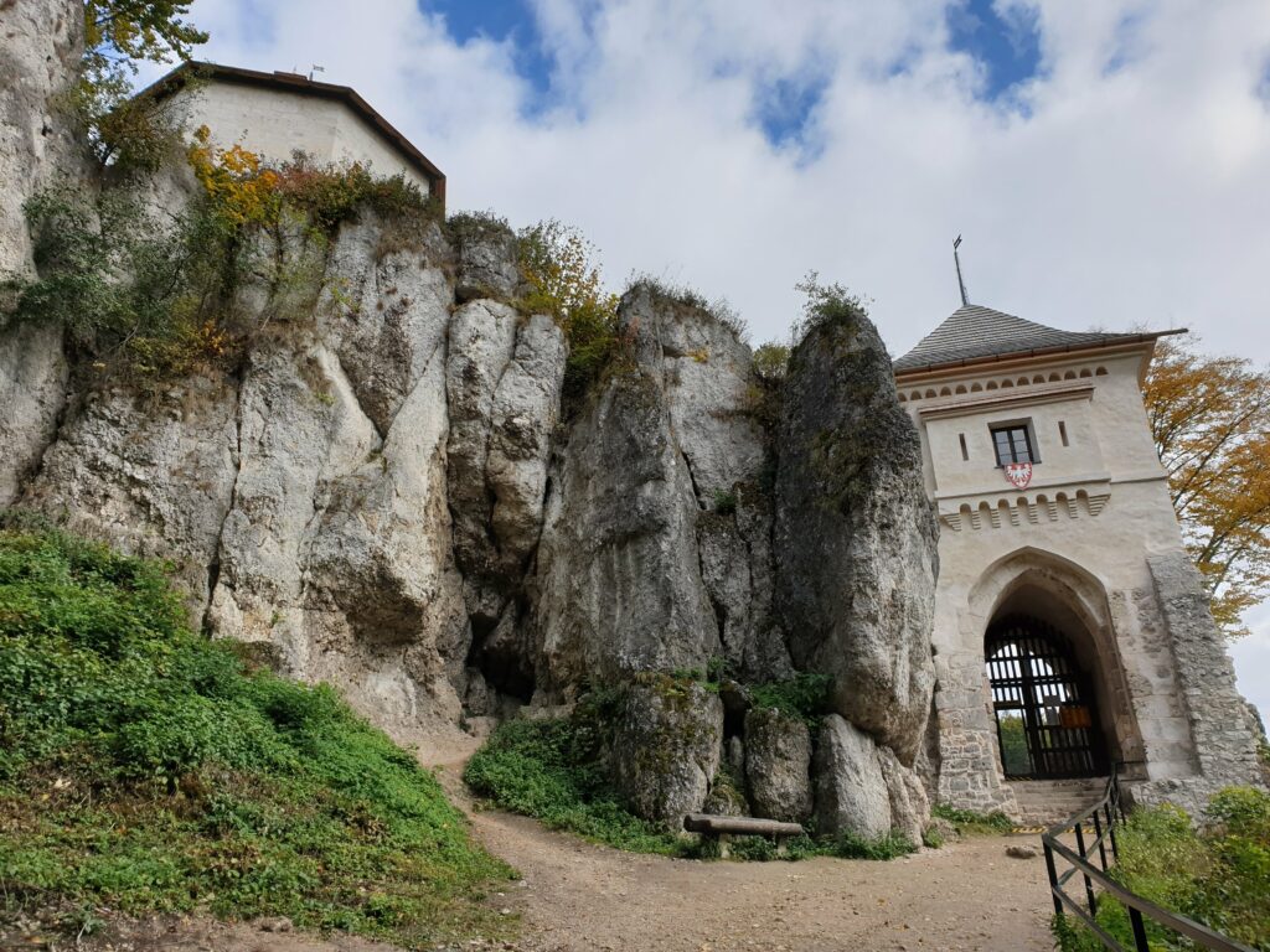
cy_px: 476
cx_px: 635
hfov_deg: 67.3
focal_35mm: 26
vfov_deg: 53.1
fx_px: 954
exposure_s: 1/1269
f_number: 2.4
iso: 50
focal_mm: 4.3
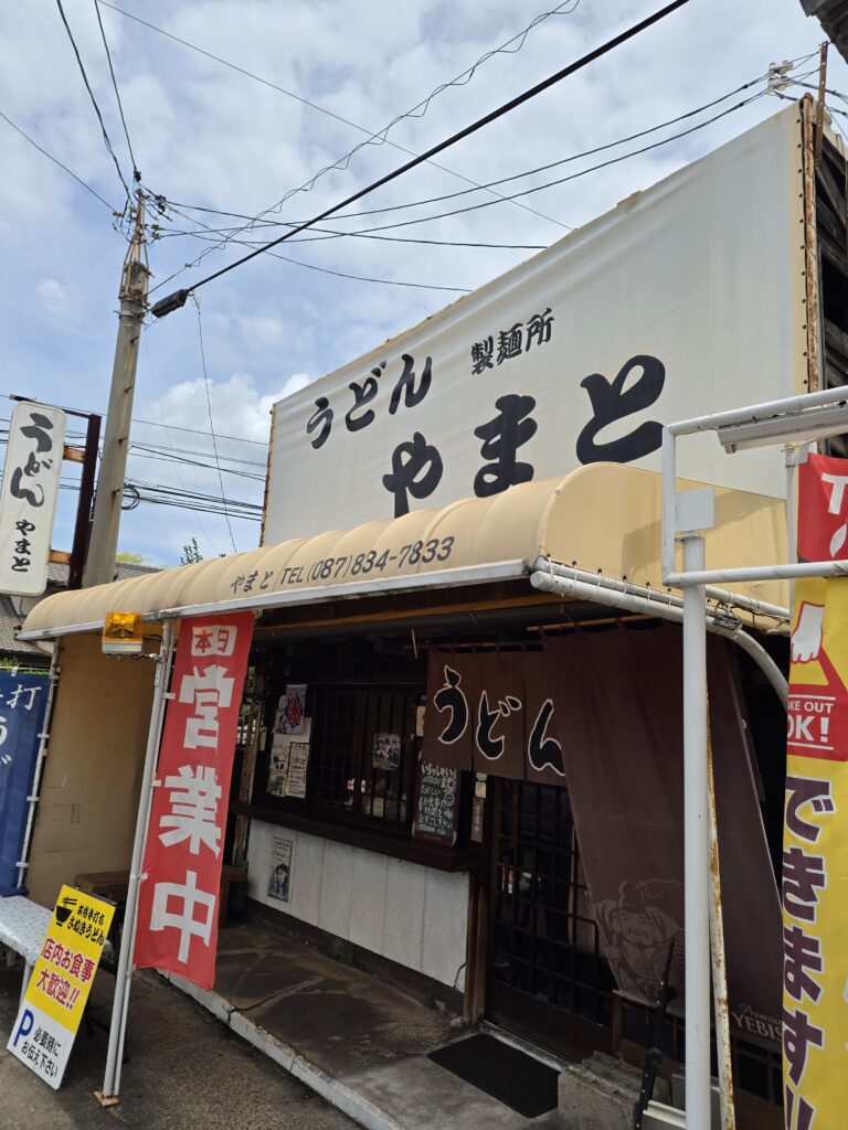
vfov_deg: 73.9
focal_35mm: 23
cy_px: 565
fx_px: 751
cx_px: 424
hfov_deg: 58.9
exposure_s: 1/6352
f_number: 1.7
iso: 80
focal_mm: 6.25
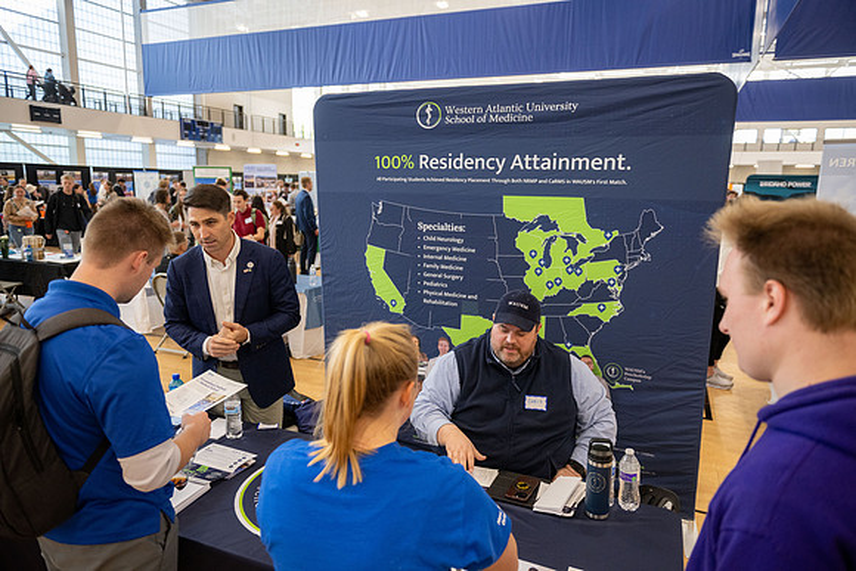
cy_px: 286
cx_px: 428
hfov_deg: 73.7
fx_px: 571
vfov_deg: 53.2
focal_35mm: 24
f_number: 2.8
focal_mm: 24
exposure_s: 1/250
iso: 1600
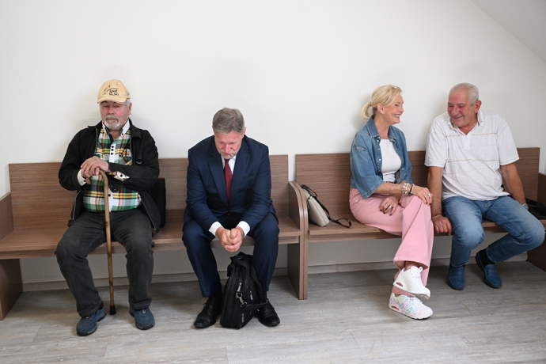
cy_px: 182
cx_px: 273
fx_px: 546
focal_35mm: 36
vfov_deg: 36.9
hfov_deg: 53.1
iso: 3200
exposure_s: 1/500
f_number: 4
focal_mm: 36
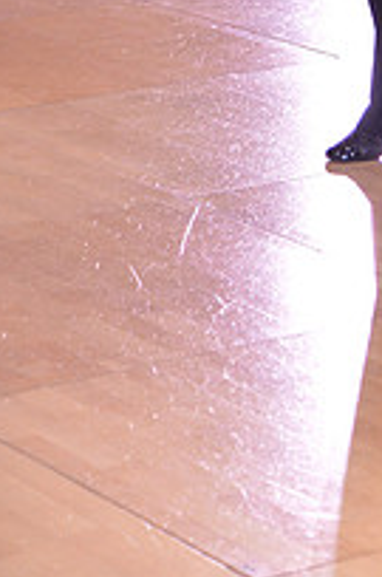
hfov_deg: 6.8
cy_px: -158
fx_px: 3183
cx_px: 531
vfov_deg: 10.2
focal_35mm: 199
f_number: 4
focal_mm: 70
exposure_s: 1/250
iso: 2500
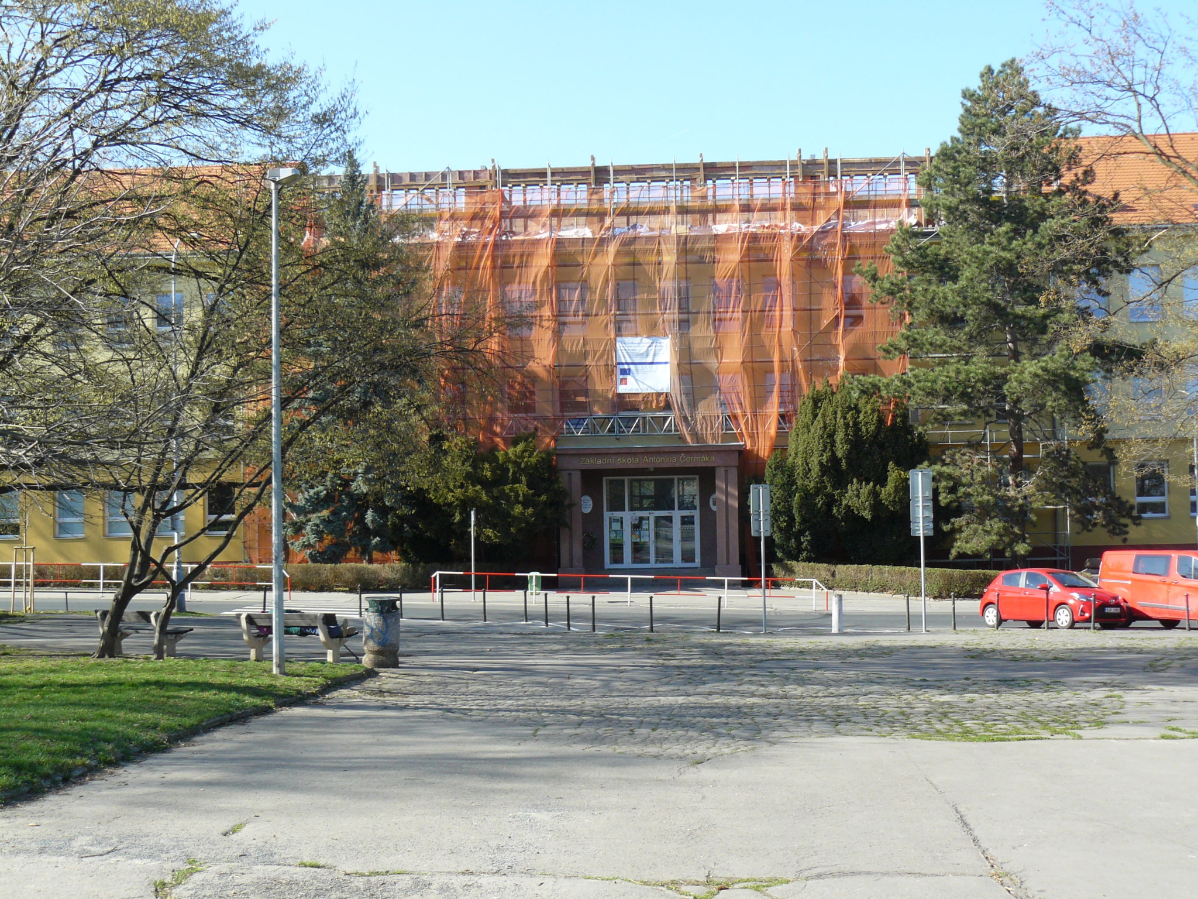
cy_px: 450
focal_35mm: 46
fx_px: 1592
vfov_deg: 31.5
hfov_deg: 41.2
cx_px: 599
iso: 100
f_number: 4.5
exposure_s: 1/200
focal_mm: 7.7
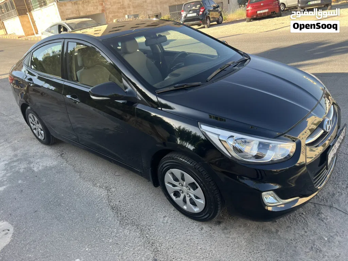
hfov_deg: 67.3
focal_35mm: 26
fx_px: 261
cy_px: 130
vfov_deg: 53.1
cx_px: 174
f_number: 1.5
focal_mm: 5.7
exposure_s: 1/410
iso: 50
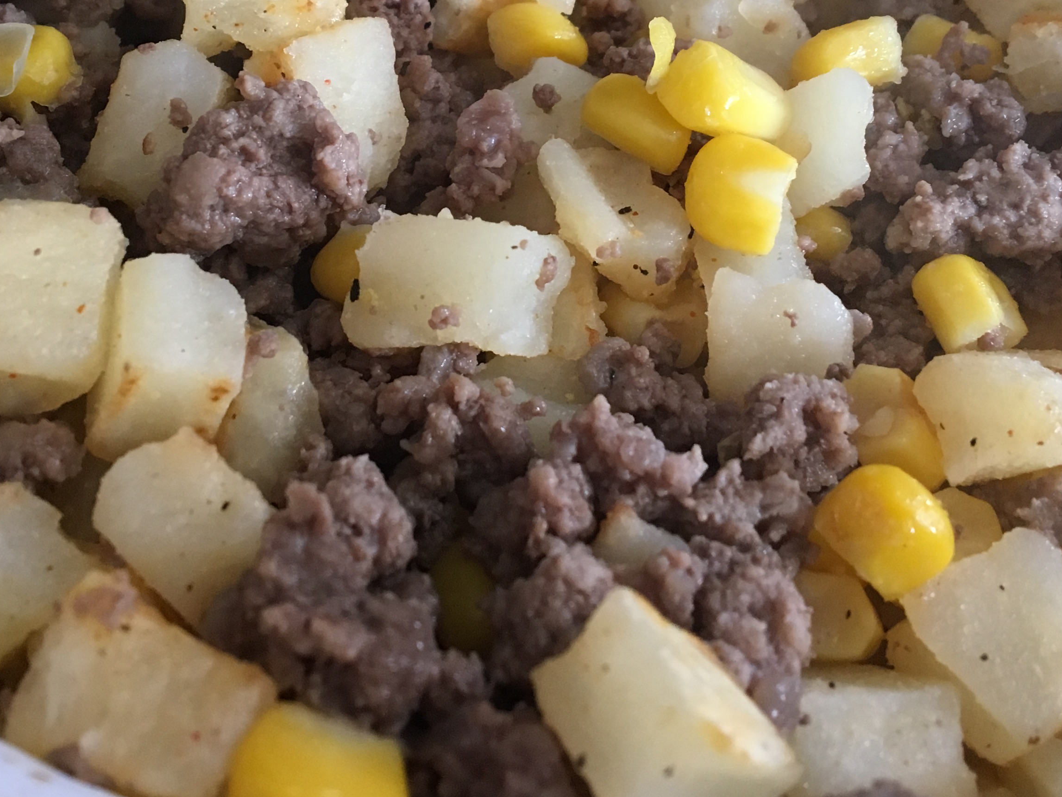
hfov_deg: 37.5
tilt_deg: -43.4
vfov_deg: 27.9
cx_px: 508
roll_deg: -1.8
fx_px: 1565
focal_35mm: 51
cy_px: 152
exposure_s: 1/30
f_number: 2.2
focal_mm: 4.15
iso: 125
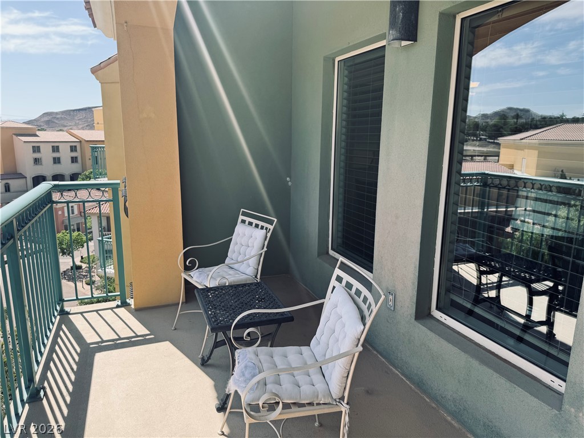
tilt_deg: -11.8
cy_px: 219
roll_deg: -0.9
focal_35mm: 24
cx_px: 292
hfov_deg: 71.6
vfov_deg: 56.8
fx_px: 405
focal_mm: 6.76
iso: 80
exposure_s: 1/1172
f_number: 1.78
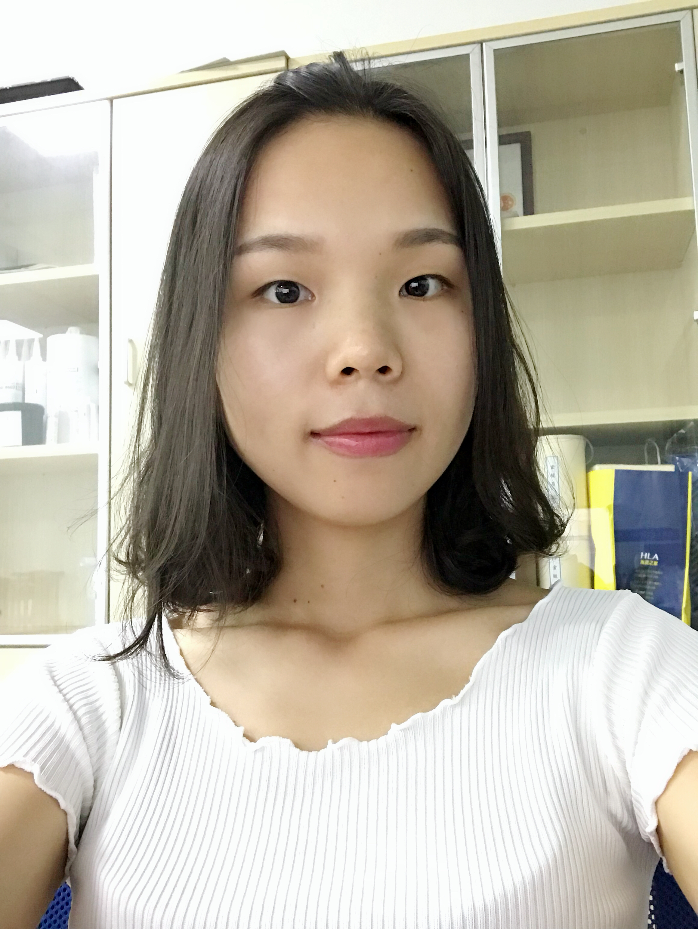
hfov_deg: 44.2
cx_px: 349
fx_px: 859
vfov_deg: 56.8
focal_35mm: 32
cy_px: 464
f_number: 2.2
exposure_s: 1/25
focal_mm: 2.87
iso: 200
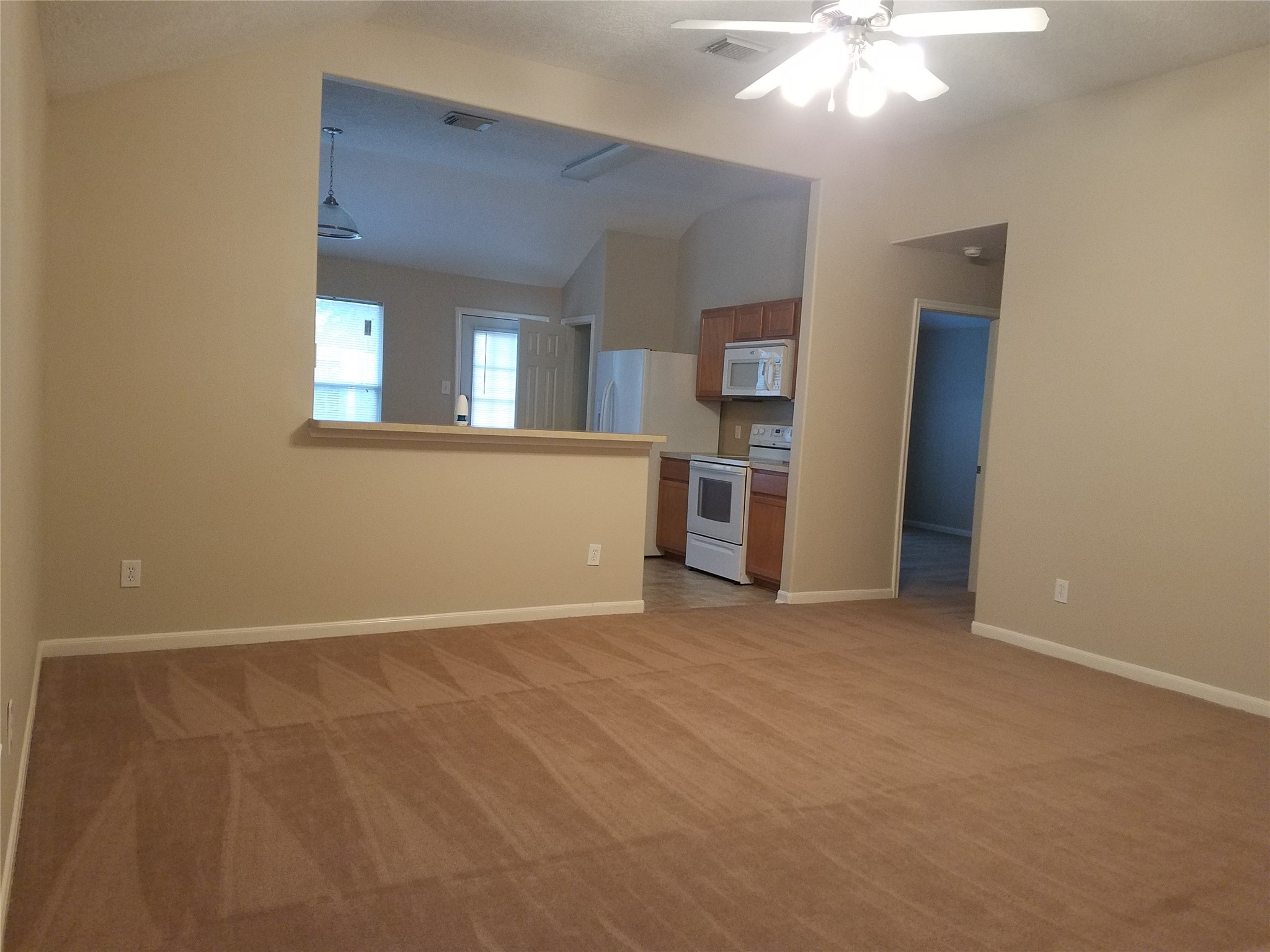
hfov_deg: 67.3
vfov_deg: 53.1
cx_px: 635
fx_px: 954
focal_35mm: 26
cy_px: 476
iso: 160
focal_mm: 4.2
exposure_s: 1/40
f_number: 1.7
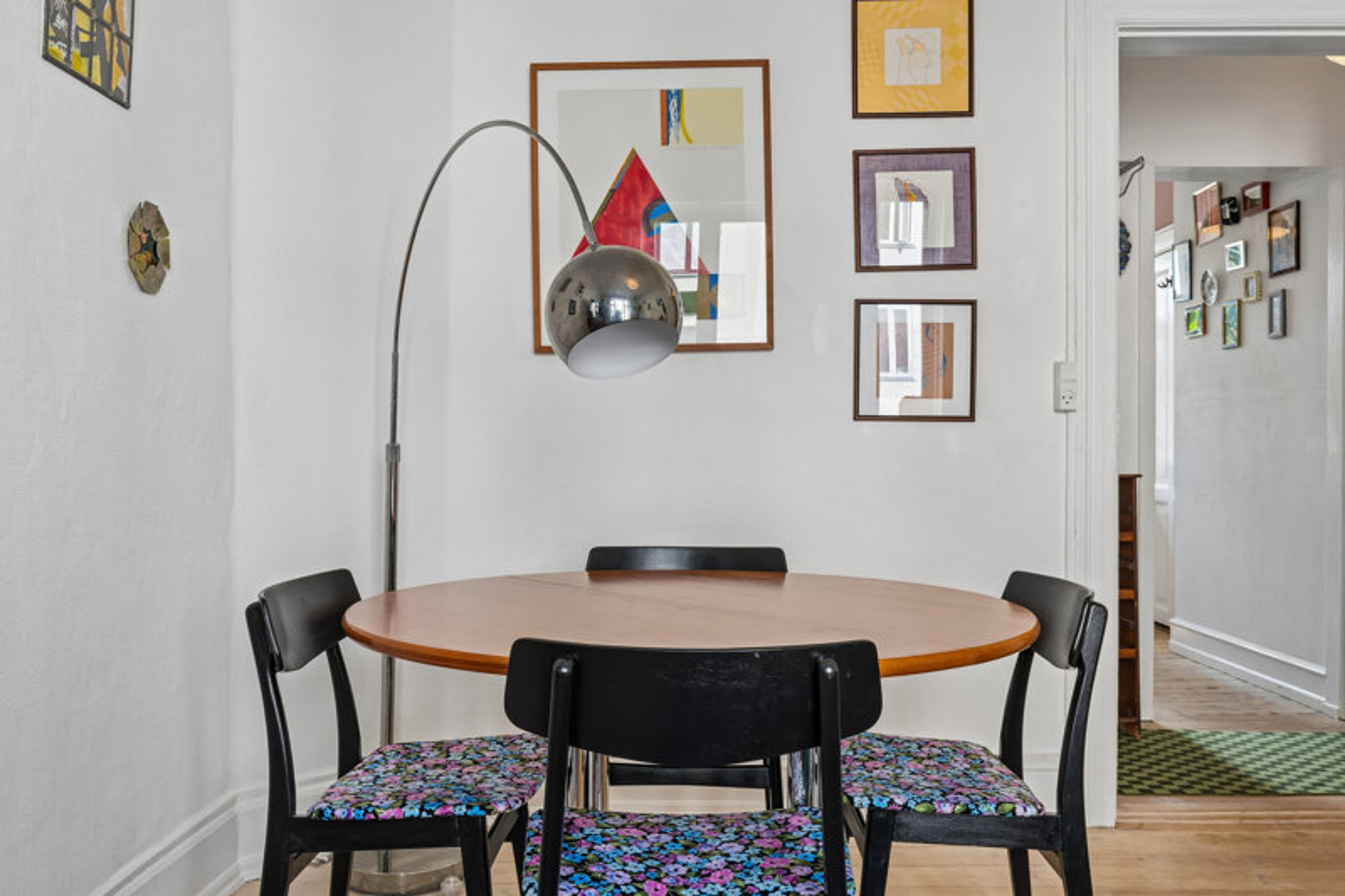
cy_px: 448
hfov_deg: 60.3
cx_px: 672
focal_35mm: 31
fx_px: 1158
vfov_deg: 42.3
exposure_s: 1/15
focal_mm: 21
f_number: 9
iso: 160
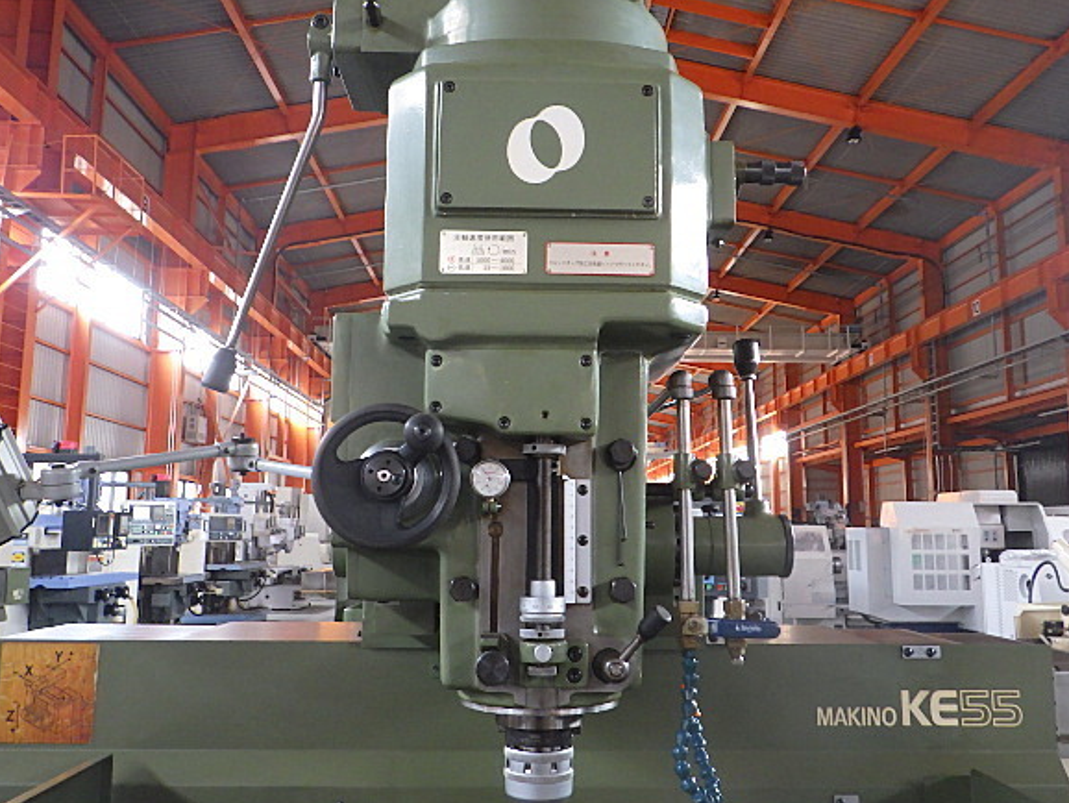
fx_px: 958
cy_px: 381
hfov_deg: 58.3
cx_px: 540
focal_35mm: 31
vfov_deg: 45.5
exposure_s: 1/45
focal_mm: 5
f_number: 3.5
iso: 500
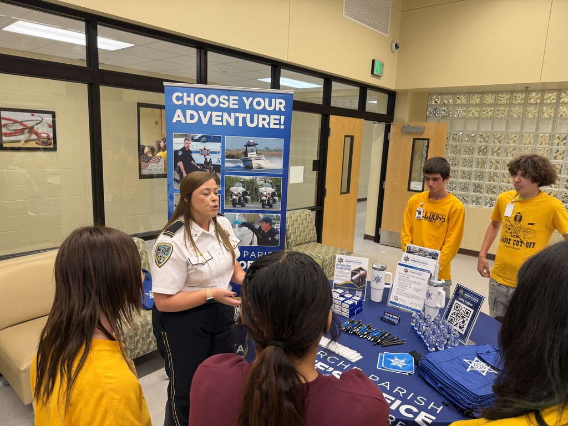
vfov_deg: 56.8
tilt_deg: -11.1
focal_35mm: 24
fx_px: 394
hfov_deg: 71.6
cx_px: 284
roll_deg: -2.7
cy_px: 213
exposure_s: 1/60
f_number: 1.78
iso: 125
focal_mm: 6.76
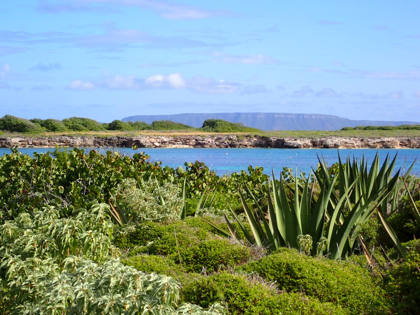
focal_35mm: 100
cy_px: 158
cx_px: 210
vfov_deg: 14.8
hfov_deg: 19.6
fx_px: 1213
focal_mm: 18
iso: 100
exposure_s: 1/320
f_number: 6.3
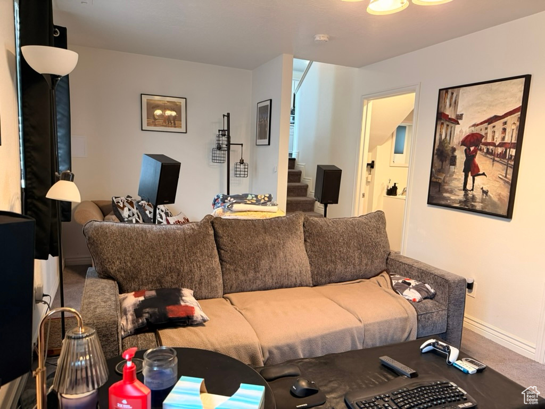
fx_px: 378
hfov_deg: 71.6
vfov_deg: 56.8
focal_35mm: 24
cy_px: 204
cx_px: 272
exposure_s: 1/60
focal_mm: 6.76
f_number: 1.78
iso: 250
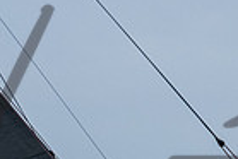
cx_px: 43
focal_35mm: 1174
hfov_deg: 1.8
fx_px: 7769
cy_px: 377
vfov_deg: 1.2
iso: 200
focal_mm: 120
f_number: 6.3
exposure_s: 1/1250
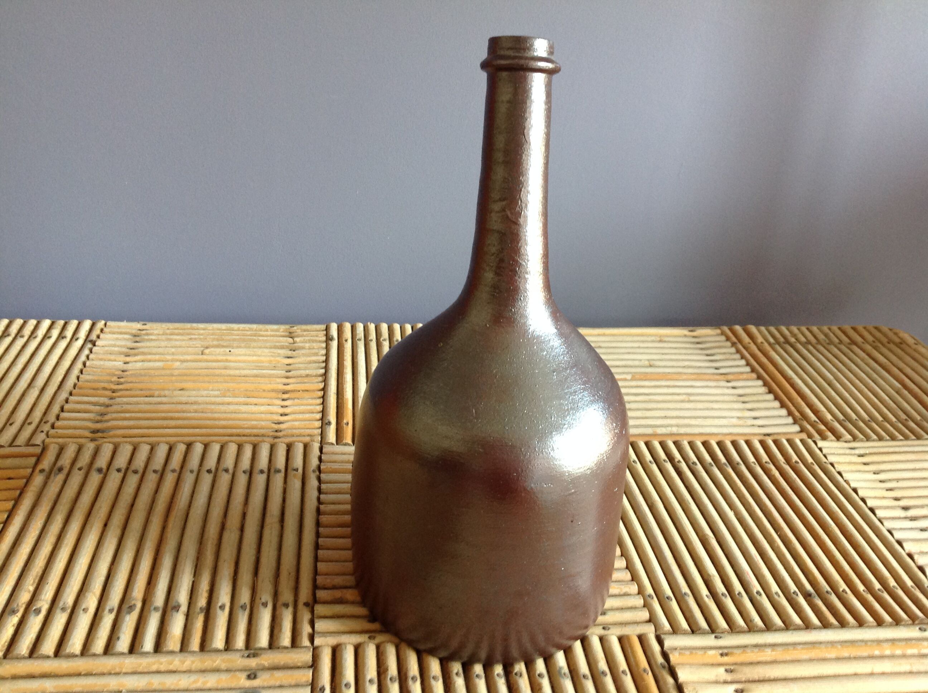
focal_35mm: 35
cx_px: 464
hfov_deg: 52.7
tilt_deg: -25.1
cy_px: 346
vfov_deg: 40.6
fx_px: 937
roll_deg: -4.7
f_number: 2.4
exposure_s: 1/15
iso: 125
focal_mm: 4.28
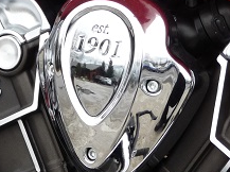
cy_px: 218
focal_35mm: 160
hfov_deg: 12.4
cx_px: 138
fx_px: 1061
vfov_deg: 9.1
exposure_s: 1/160
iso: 100
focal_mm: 9.3
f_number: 4.3
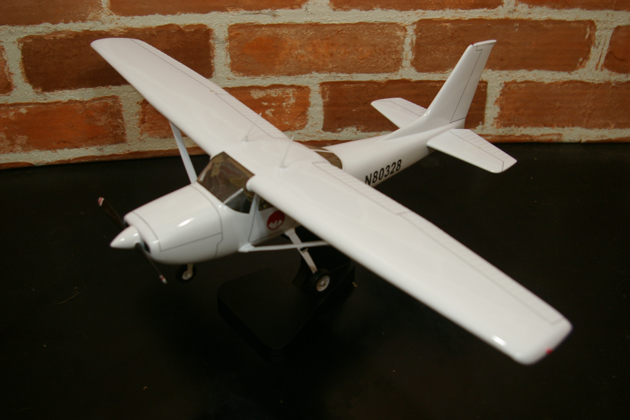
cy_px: 210
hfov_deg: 49.6
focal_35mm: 39
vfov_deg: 34.2
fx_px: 682
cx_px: 315
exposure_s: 1/45
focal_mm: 26
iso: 400
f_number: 5.6
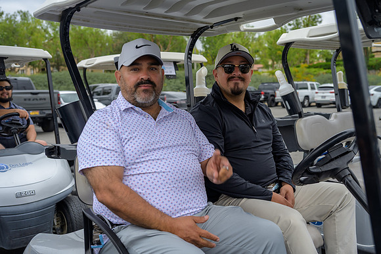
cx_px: 190
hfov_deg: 49.5
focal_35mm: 39
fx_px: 413
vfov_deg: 34.2
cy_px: 127
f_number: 4
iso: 100
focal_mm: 39
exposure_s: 1/200
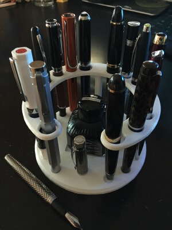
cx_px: 86
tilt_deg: -42.4
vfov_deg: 61.7
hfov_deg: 48.2
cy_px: 115
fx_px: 192
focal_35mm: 29
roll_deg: +0.3
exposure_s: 1/4
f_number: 2.2
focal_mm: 4.15
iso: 320
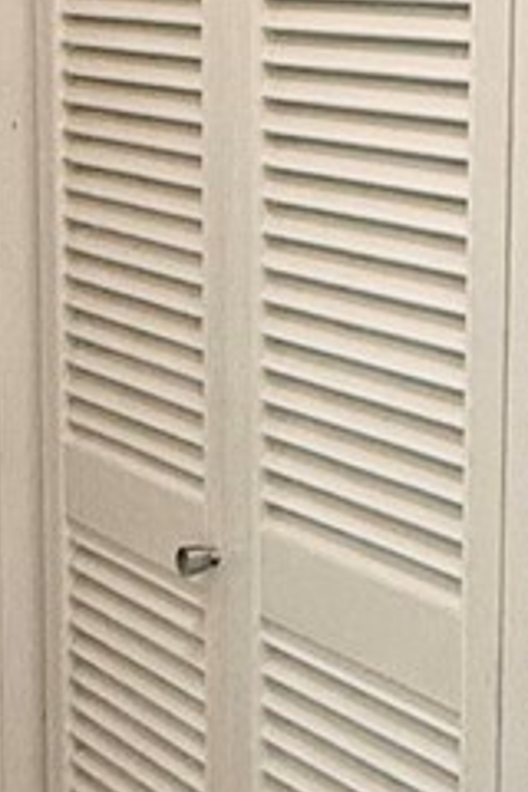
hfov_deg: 13.4
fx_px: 2134
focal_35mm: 97
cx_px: 762
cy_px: 188
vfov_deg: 20.8
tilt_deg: -5.6
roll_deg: -1.0
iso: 250
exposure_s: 1/120
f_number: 2.2
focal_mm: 2.22
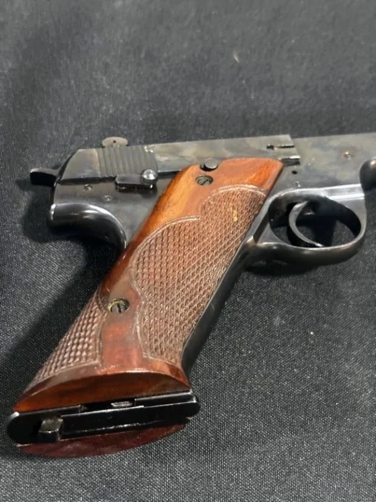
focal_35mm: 52
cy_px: 251
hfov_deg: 28.0
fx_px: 753
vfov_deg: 36.8
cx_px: 188
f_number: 1.6
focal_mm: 5.96
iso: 320
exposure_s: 1/20
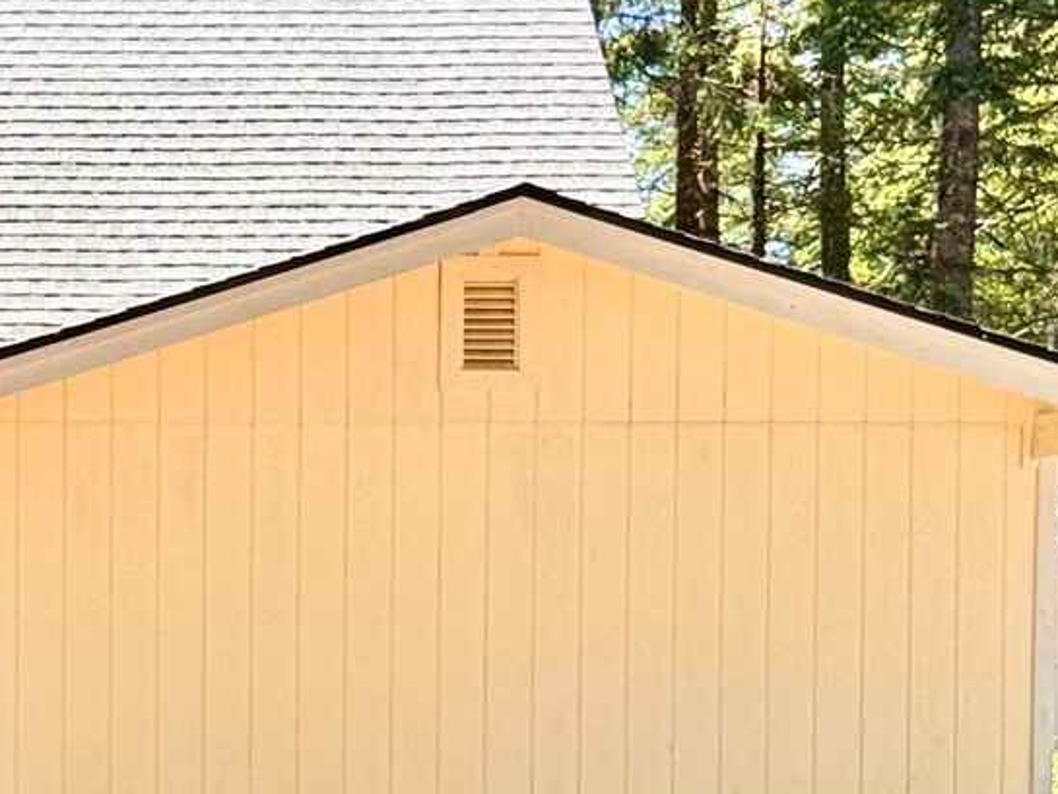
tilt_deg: -1.8
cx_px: -266
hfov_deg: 13.5
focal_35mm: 141
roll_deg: -0.7
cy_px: 703
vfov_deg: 10.5
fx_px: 4310
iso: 64
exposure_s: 1/765
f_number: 1.78
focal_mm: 6.76
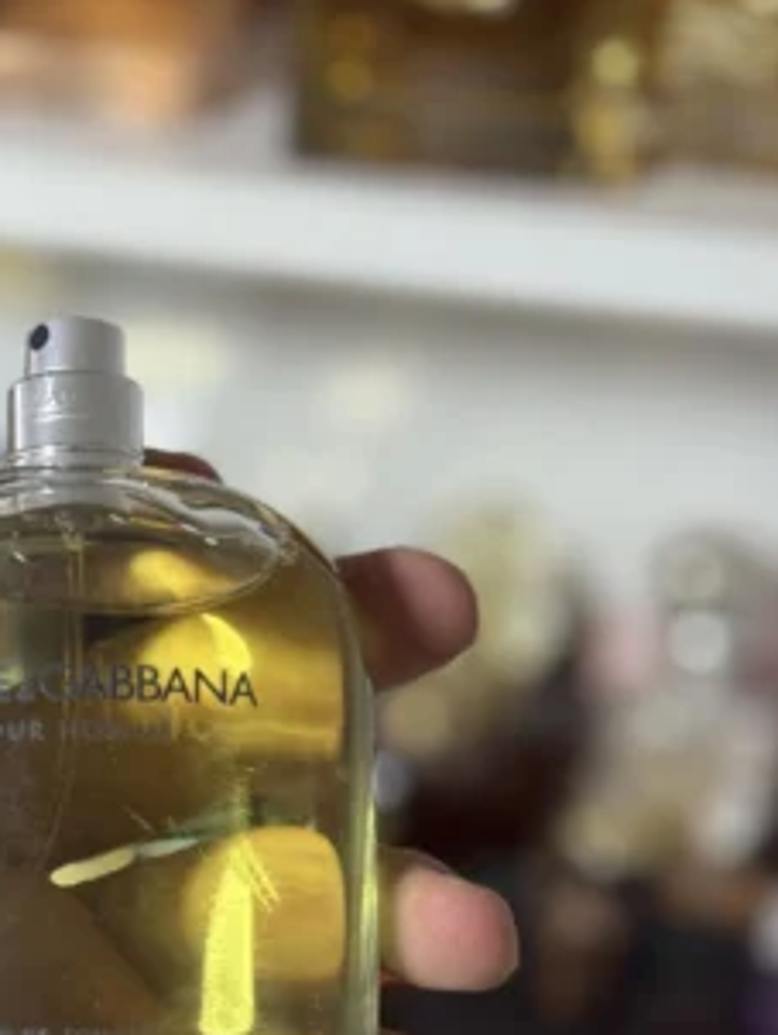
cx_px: 45
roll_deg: -1.3
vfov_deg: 21.4
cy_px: 728
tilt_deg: -30.4
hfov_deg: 16.0
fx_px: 2723
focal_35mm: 91
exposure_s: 1/50
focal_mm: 6.76
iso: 160
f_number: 1.78
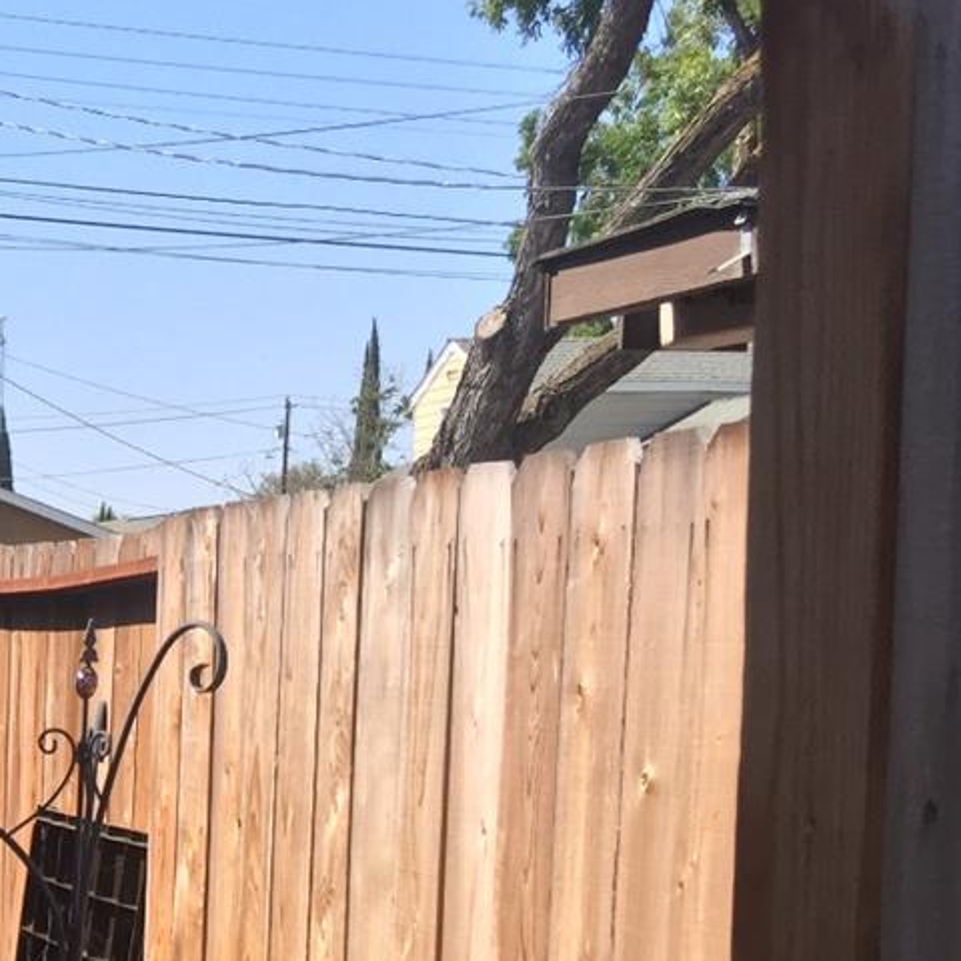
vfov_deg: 20.7
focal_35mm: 80
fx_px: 2513
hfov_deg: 19.4
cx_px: -404
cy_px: 1023
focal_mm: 4.15
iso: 32
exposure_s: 1/964
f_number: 2.2
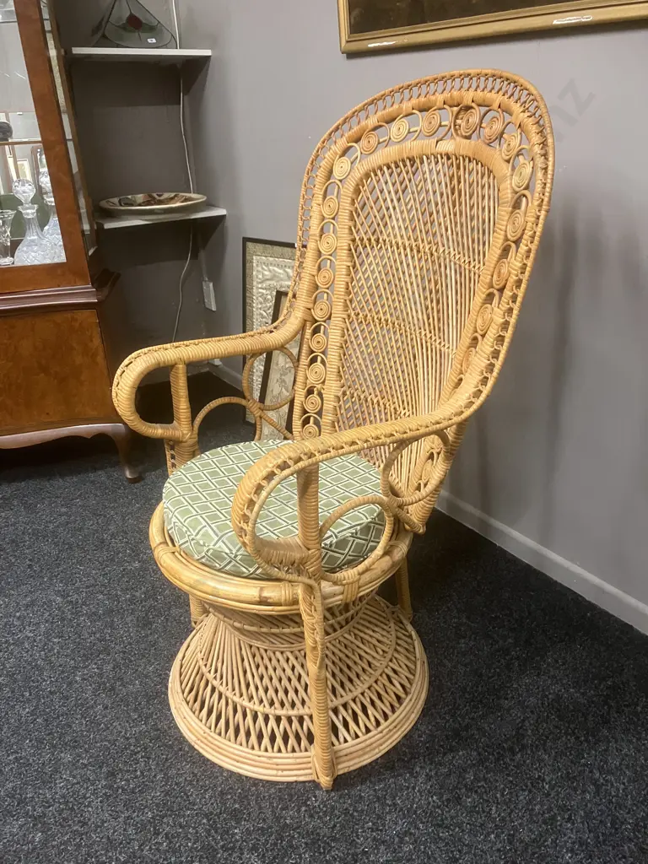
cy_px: 432
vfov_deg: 63.4
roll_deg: +3.4
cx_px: 324
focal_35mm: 28
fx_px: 699
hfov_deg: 49.7
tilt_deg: -24.2
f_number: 1.8
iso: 320
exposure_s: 1/40
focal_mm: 3.99
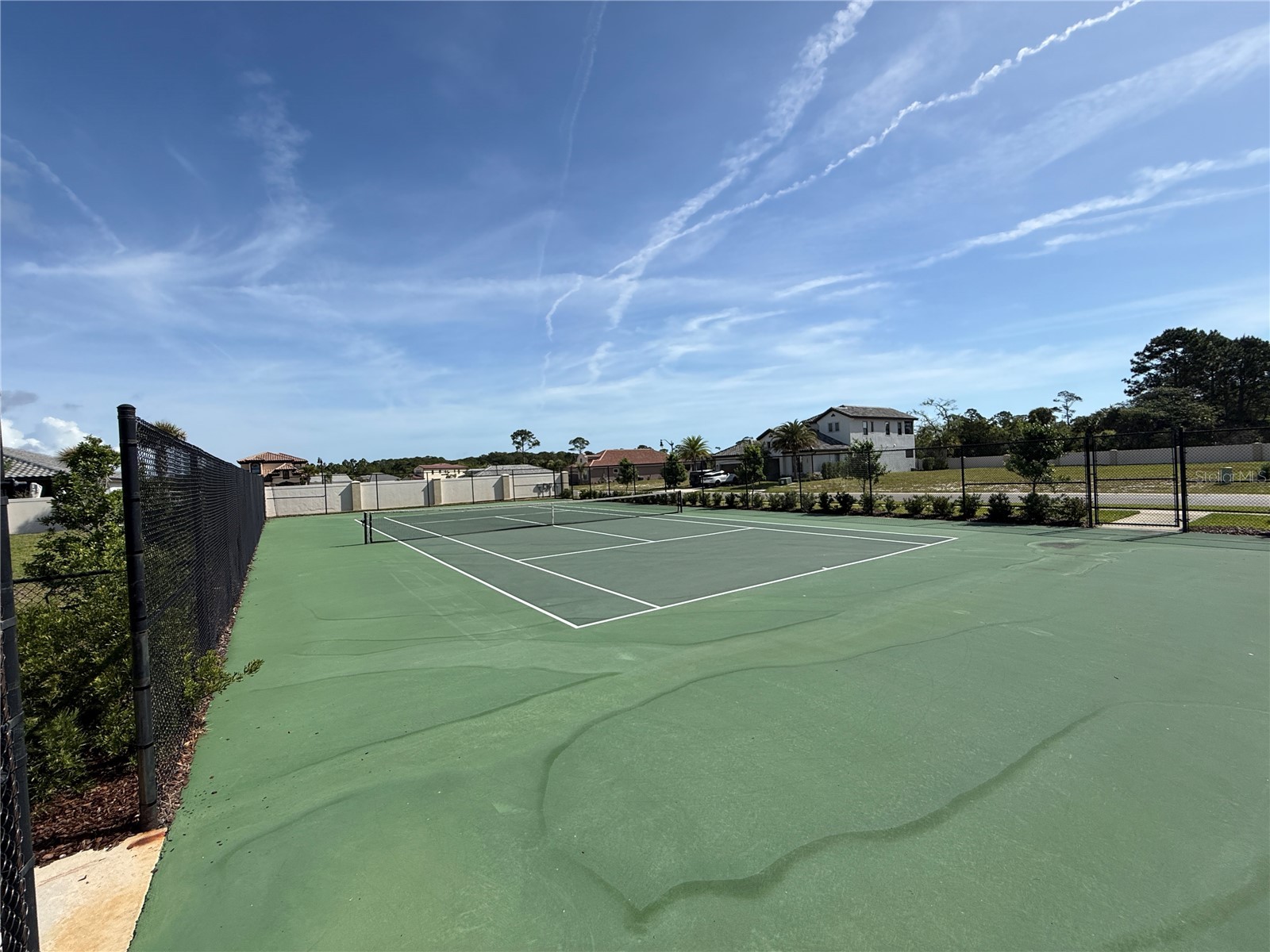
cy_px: 476
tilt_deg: +0.4
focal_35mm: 14
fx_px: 514
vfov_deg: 85.7
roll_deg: +3.1
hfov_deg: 102.1
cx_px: 635
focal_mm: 2.22
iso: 50
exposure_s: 1/3663
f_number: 2.2
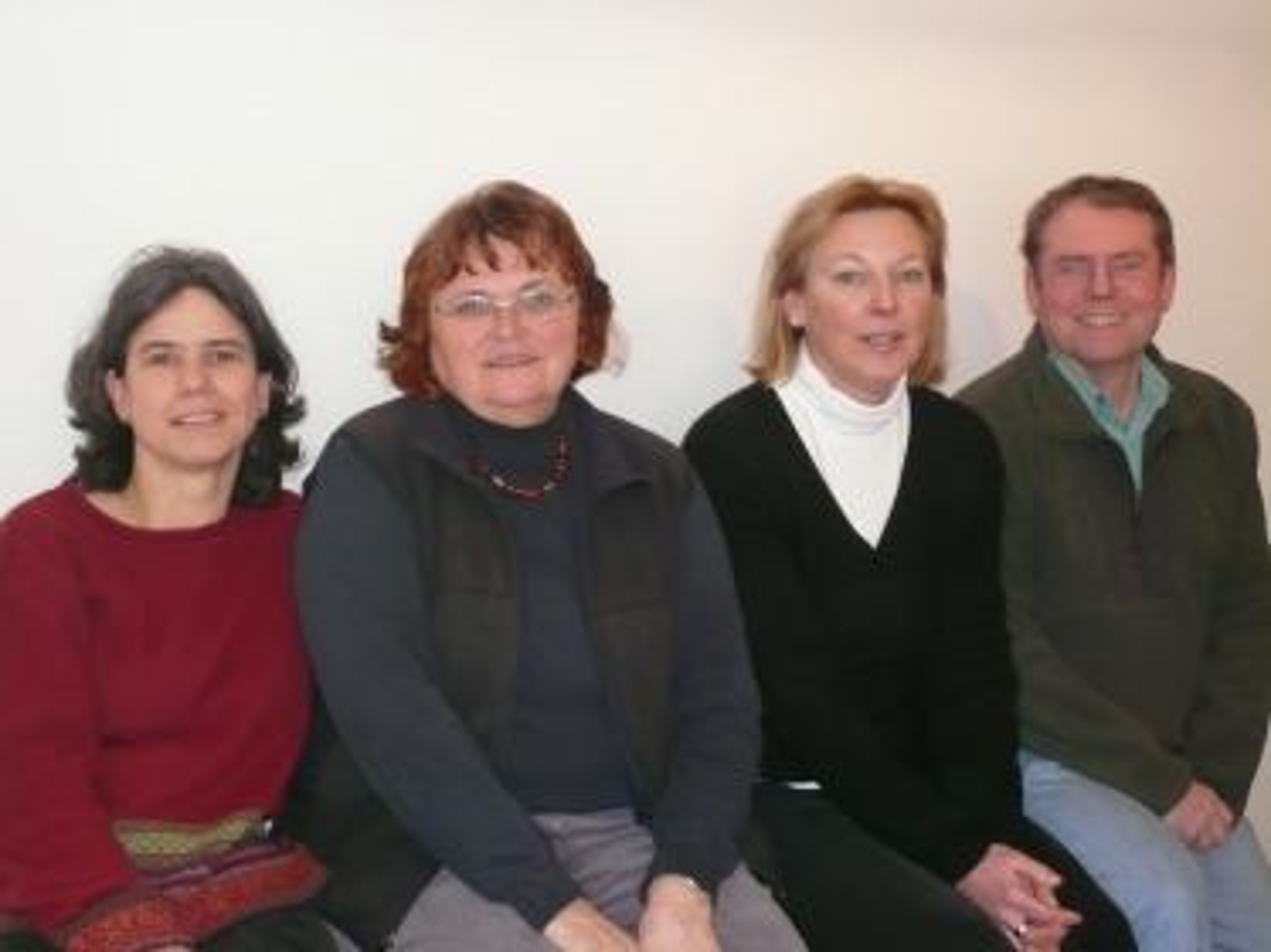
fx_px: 1981
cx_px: 636
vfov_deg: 27.0
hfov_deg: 35.6
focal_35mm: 54
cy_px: 476
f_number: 3.8
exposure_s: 1/30
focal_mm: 8.8
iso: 250
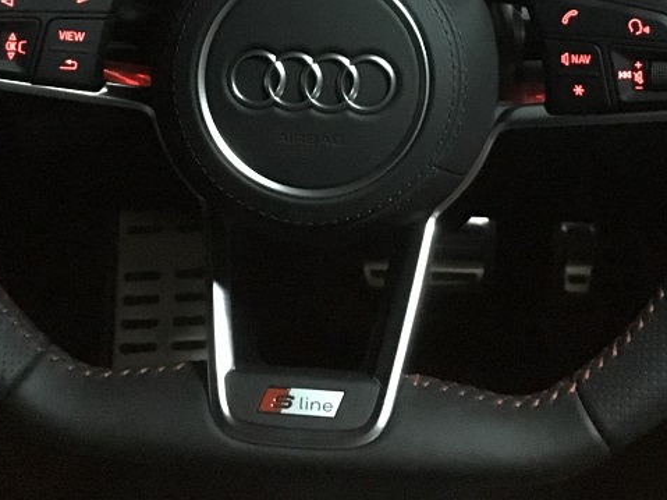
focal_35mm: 62
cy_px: 21
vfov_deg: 22.9
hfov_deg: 31.2
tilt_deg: -20.5
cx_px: 336
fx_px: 1194
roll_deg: +4.2
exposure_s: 1/17
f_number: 2.2
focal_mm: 4.15
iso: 2000
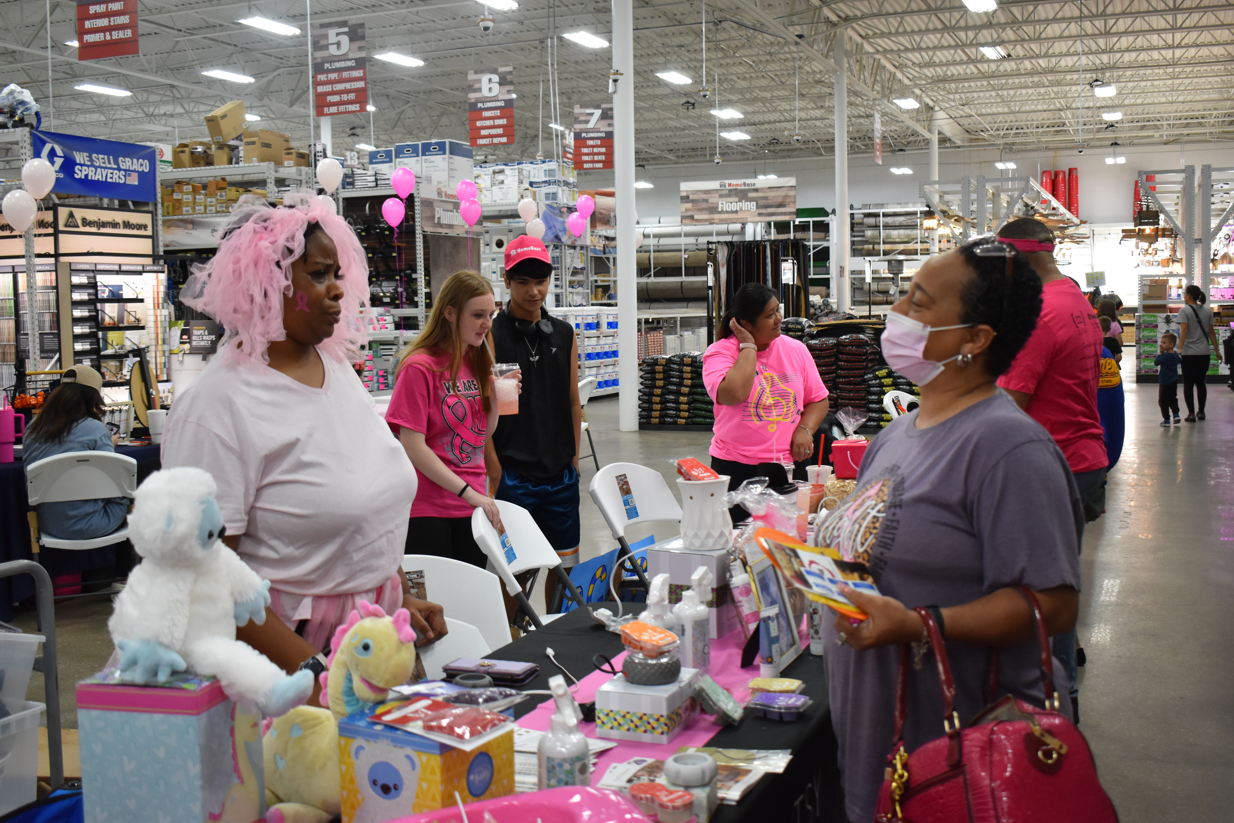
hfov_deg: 49.6
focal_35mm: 39
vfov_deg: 34.2
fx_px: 1337
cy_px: 412
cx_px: 617
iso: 1100
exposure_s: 1/125
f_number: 4
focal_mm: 26
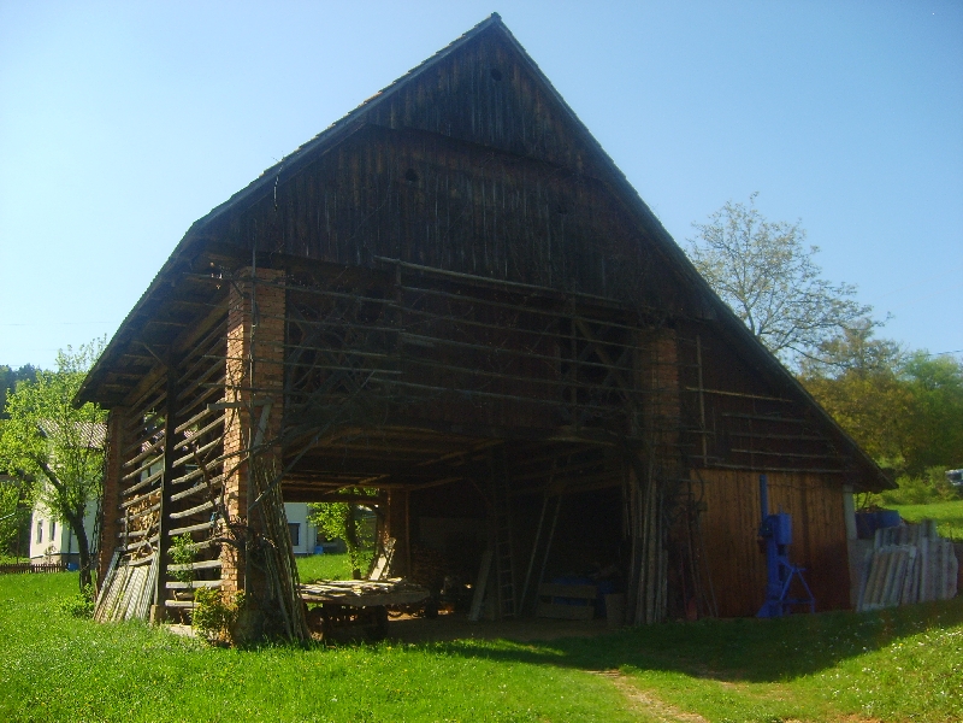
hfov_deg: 52.6
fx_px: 974
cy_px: 362
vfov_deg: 40.7
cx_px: 482
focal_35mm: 35
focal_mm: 5.8
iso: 50
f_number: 2.8
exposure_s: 1/750
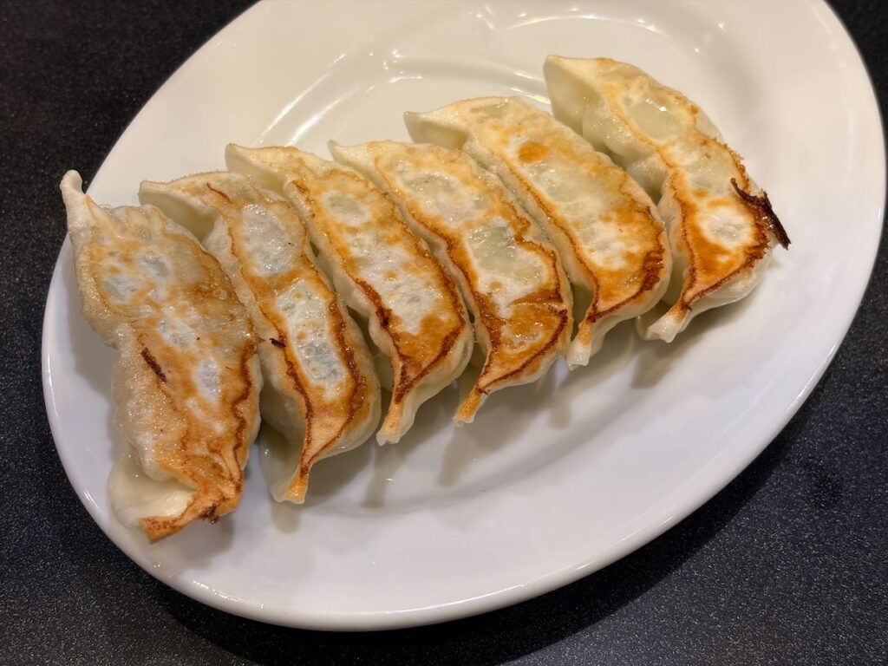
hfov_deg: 36.8
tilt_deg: -53.8
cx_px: 444
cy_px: 333
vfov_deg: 28.0
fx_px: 1334
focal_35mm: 52
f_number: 1.6
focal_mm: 5.96
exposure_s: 1/50
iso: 50
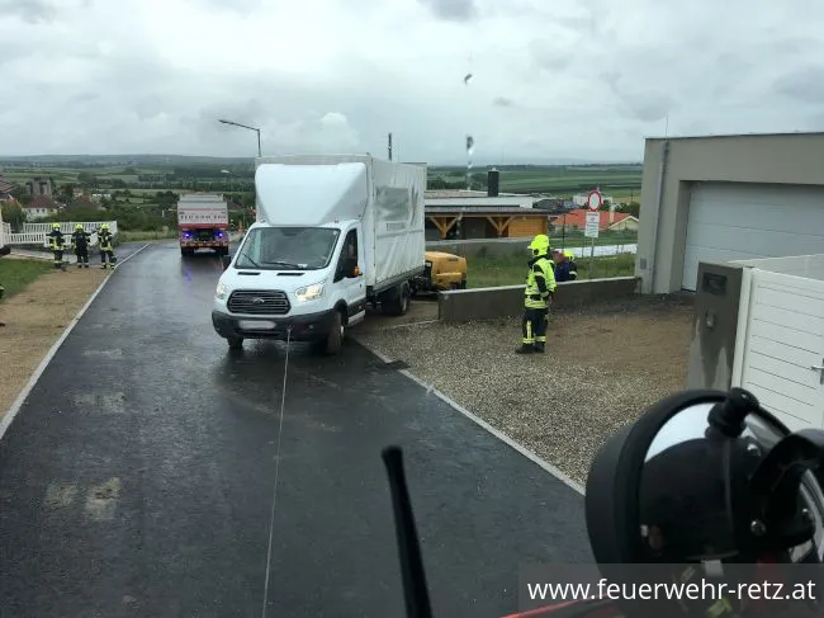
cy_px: 309
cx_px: 412
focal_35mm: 29
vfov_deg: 48.2
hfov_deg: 61.7
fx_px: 690
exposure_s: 1/894
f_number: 2.2
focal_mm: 4.15
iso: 25
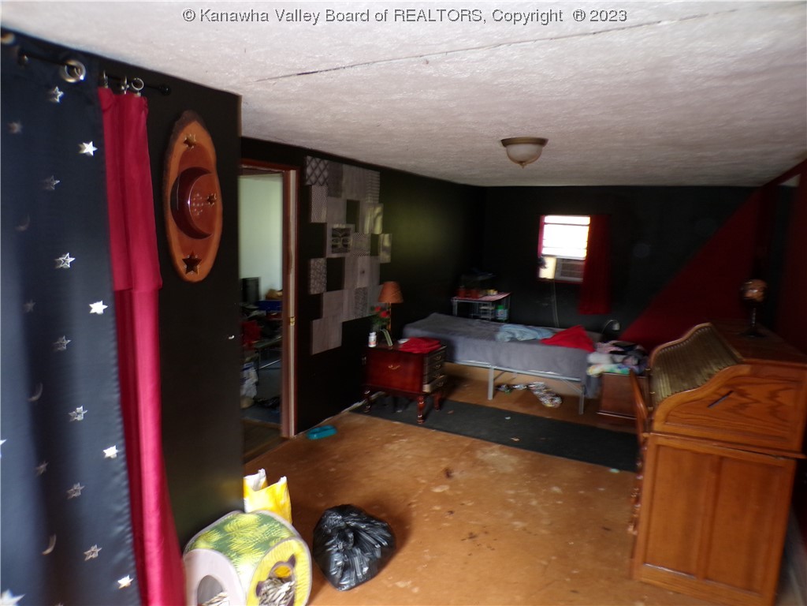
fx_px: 560
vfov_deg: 56.8
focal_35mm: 24
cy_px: 303
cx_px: 404
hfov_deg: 71.6
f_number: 3
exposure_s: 1/17
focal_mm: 4.3
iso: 250
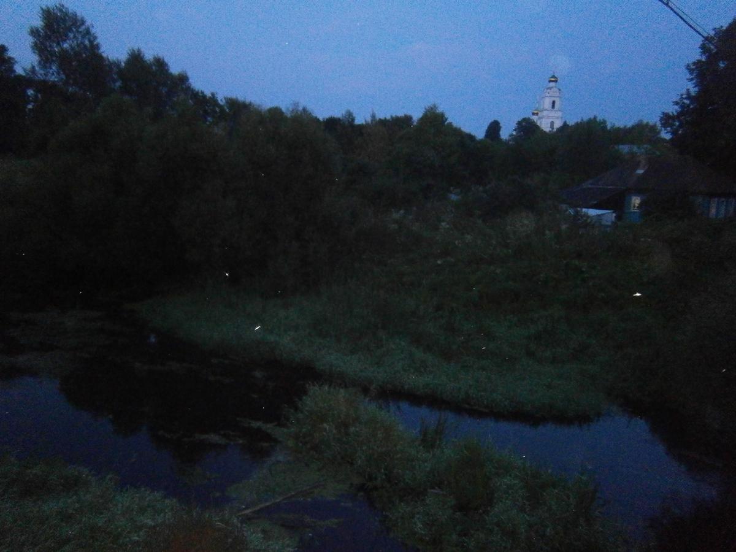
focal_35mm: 26
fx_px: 553
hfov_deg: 67.3
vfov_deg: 53.1
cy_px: 276
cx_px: 368
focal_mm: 4.7
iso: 800
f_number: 2.8
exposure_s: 1/30
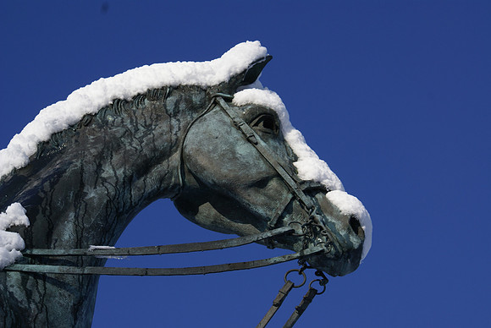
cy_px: 164
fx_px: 1433
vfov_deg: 13.1
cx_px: 246
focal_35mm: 105
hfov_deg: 19.4
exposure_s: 1/250
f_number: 9
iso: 100
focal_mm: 70
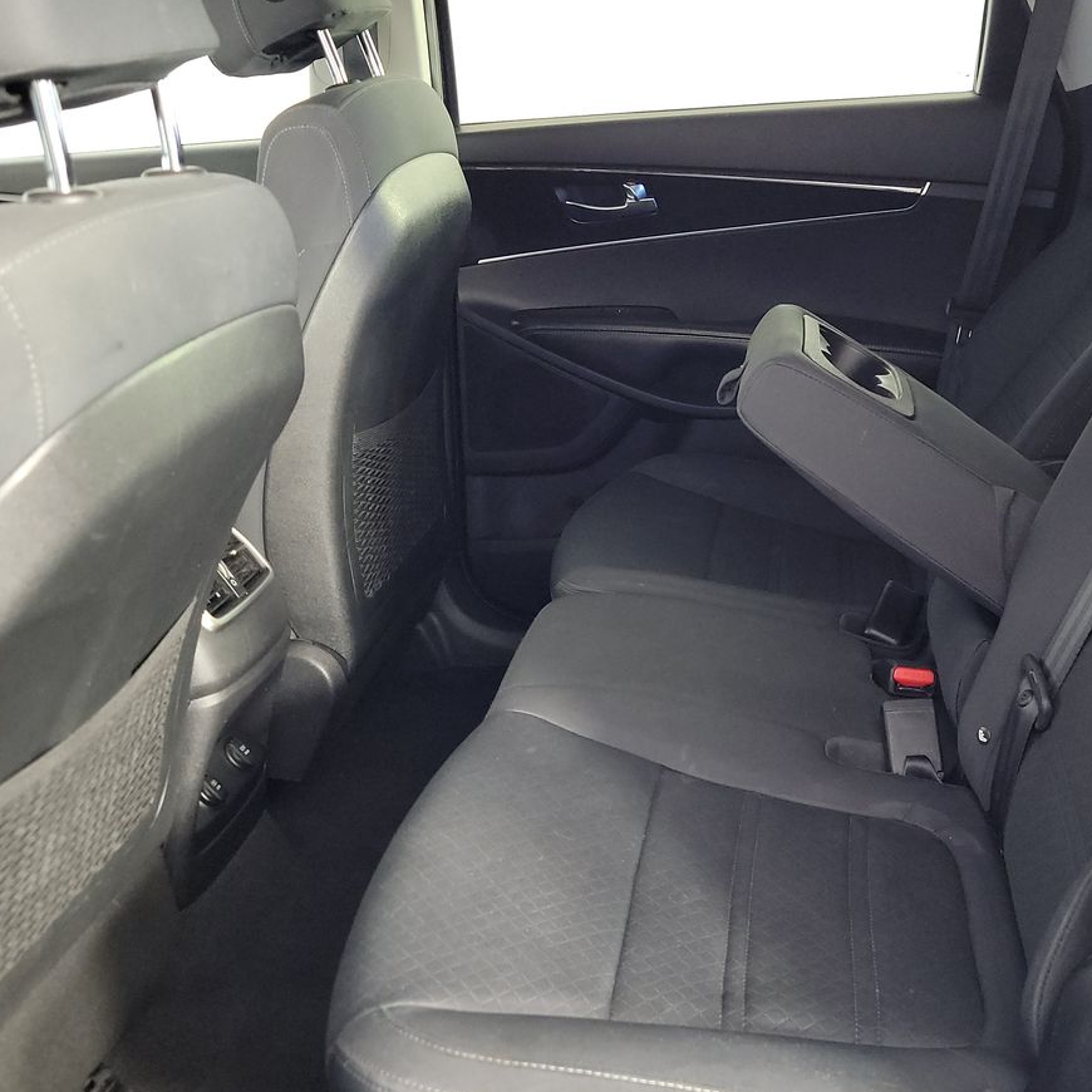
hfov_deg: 42.1
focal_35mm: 39
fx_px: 1392
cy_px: 569
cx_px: 753
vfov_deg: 42.8
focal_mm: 6.7
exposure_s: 1/59
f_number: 1.8
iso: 915
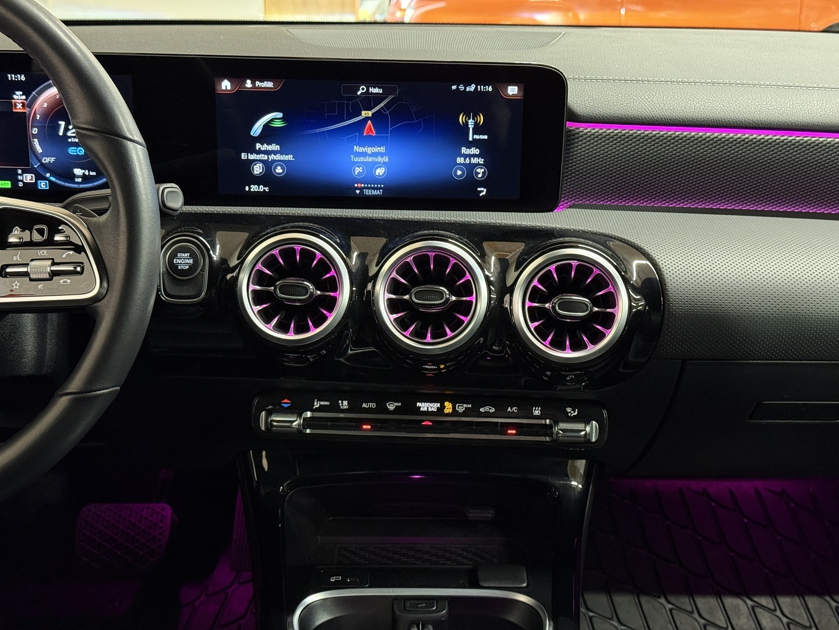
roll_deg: -0.9
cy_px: 315
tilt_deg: -18.0
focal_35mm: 48
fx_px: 1163
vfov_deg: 30.3
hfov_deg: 39.7
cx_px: 420
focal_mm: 6.76
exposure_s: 1/40
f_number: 1.78
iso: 400
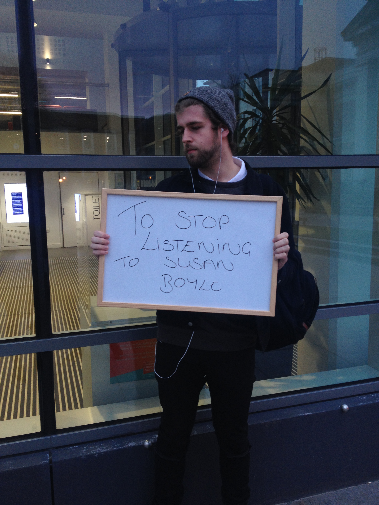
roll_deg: +0.1
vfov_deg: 52.6
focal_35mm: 35
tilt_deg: -5.8
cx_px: 190
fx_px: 511
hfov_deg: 40.7
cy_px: 252
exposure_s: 1/20
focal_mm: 4.28
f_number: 2.4
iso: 64
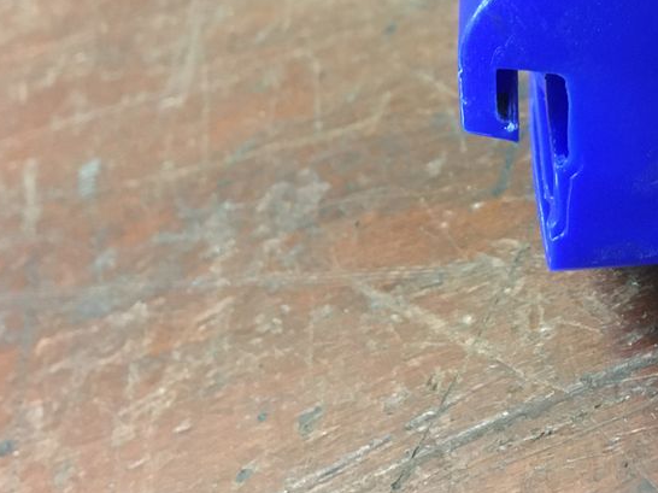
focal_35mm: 68
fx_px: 1292
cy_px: 74
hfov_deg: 27.6
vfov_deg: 21.2
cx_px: 583
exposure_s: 1/17
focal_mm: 4.15
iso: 400
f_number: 2.2
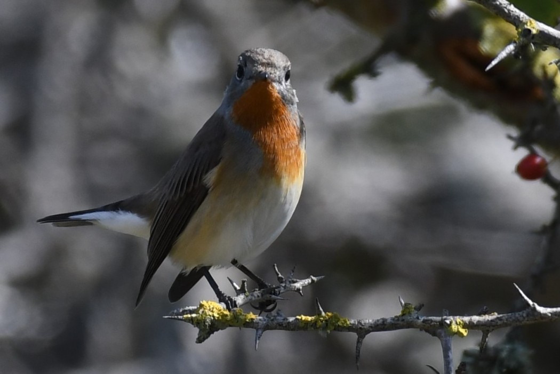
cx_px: 280
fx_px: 11671
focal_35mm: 750
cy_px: 187
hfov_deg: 2.7
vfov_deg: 1.8
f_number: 6.3
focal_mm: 500
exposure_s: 1/1000
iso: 400
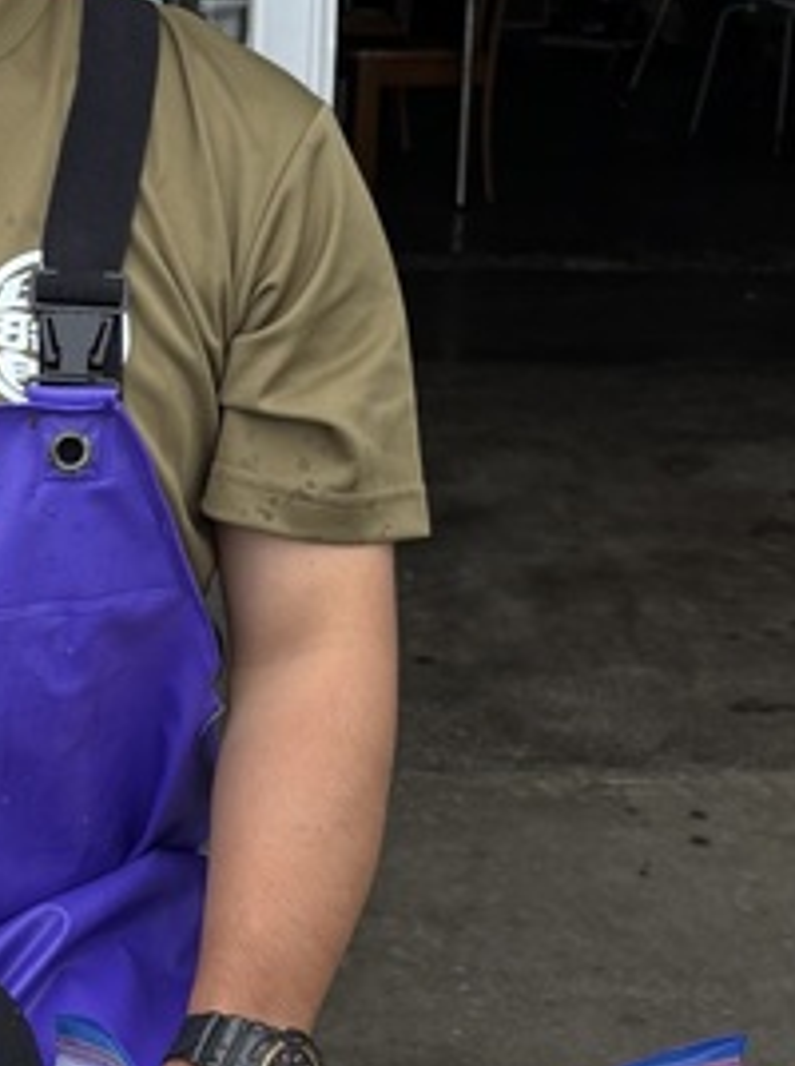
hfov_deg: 17.3
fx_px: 2550
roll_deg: -0.2
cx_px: -28
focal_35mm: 83
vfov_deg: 23.6
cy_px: 565
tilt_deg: -17.5
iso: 50
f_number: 1.6
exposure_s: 1/1295
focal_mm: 5.96
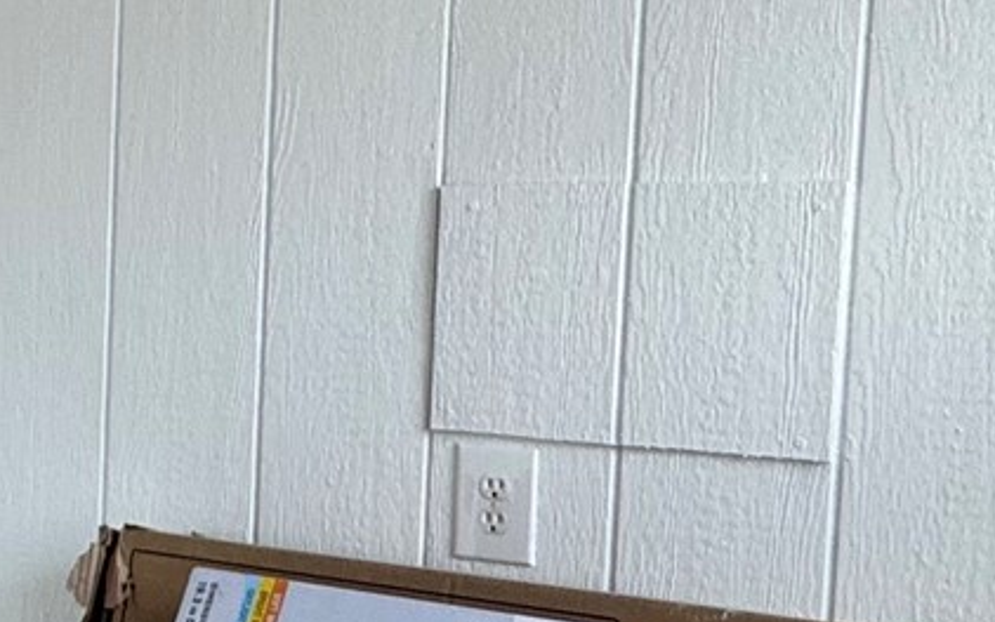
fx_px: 1953
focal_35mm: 72
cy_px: 410
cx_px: -415
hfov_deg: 23.8
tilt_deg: -5.2
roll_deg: -1.3
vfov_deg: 18.1
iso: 80
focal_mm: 2.22
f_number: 2.2
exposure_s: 1/120
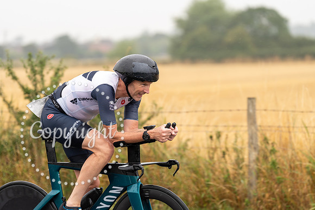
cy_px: 105
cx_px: 158
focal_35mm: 170
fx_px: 1488
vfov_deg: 8.1
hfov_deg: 12.1
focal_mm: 170
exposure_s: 1/800
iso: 400
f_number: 3.5
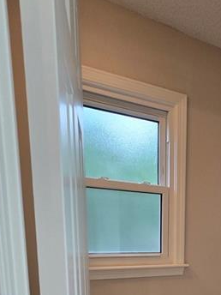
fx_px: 247
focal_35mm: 29
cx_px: 206
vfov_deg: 52.1
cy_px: 280
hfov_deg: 43.3
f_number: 2.2
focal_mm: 2.2
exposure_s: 1/60
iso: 80
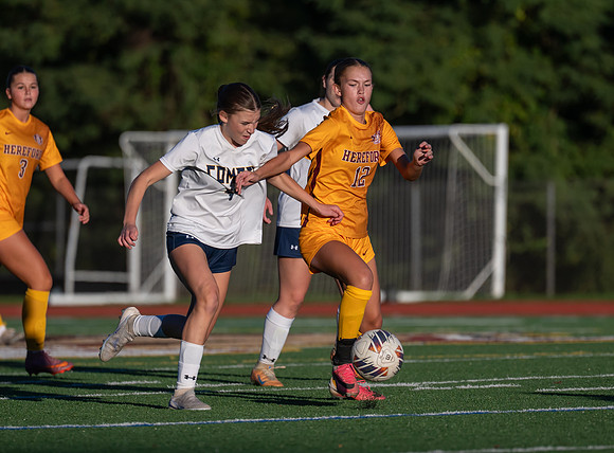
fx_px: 8106
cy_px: 233
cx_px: 279
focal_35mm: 460
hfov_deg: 4.3
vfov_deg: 3.2
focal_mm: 200
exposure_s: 1/3200
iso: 140
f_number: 2.8
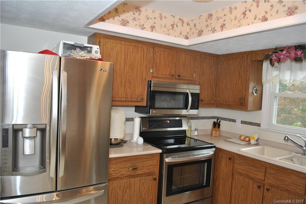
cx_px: 153
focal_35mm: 27
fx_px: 230
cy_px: 102
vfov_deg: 48.0
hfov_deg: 67.4
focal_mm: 18
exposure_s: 1/60
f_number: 4
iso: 200
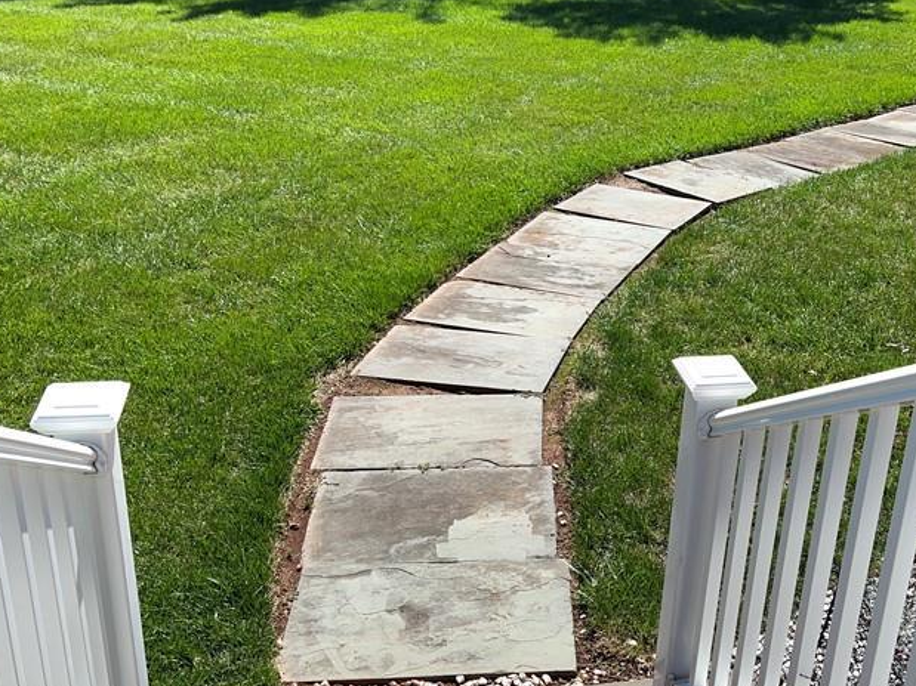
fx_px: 1138
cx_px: 619
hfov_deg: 43.2
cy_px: 318
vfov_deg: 33.6
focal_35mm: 43
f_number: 1.5
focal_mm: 5.7
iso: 40
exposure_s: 1/3460
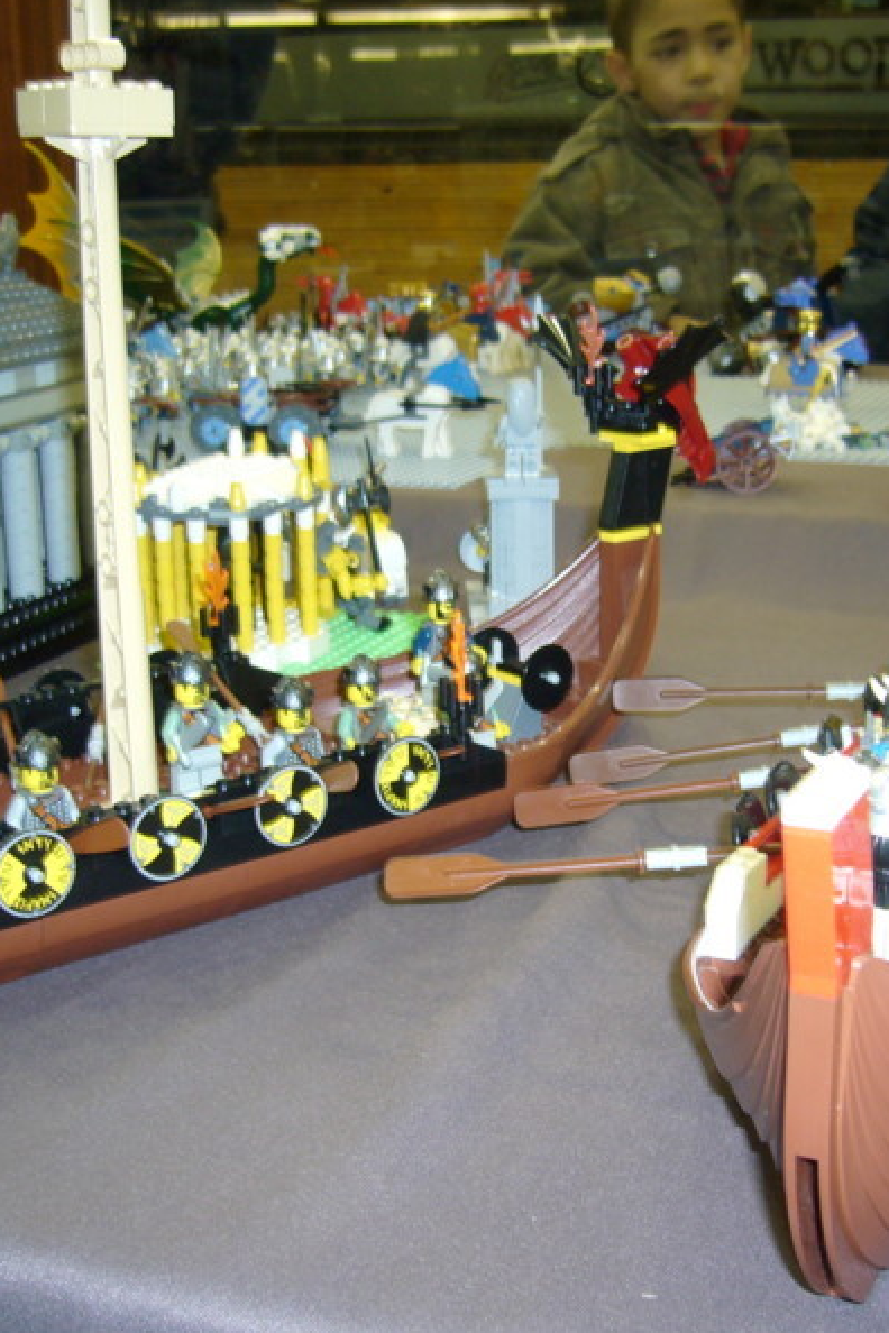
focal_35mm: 49
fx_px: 1815
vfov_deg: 40.3
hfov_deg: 27.5
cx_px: 501
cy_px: 662
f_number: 2.8
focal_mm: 5.8
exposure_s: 1/8
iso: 100
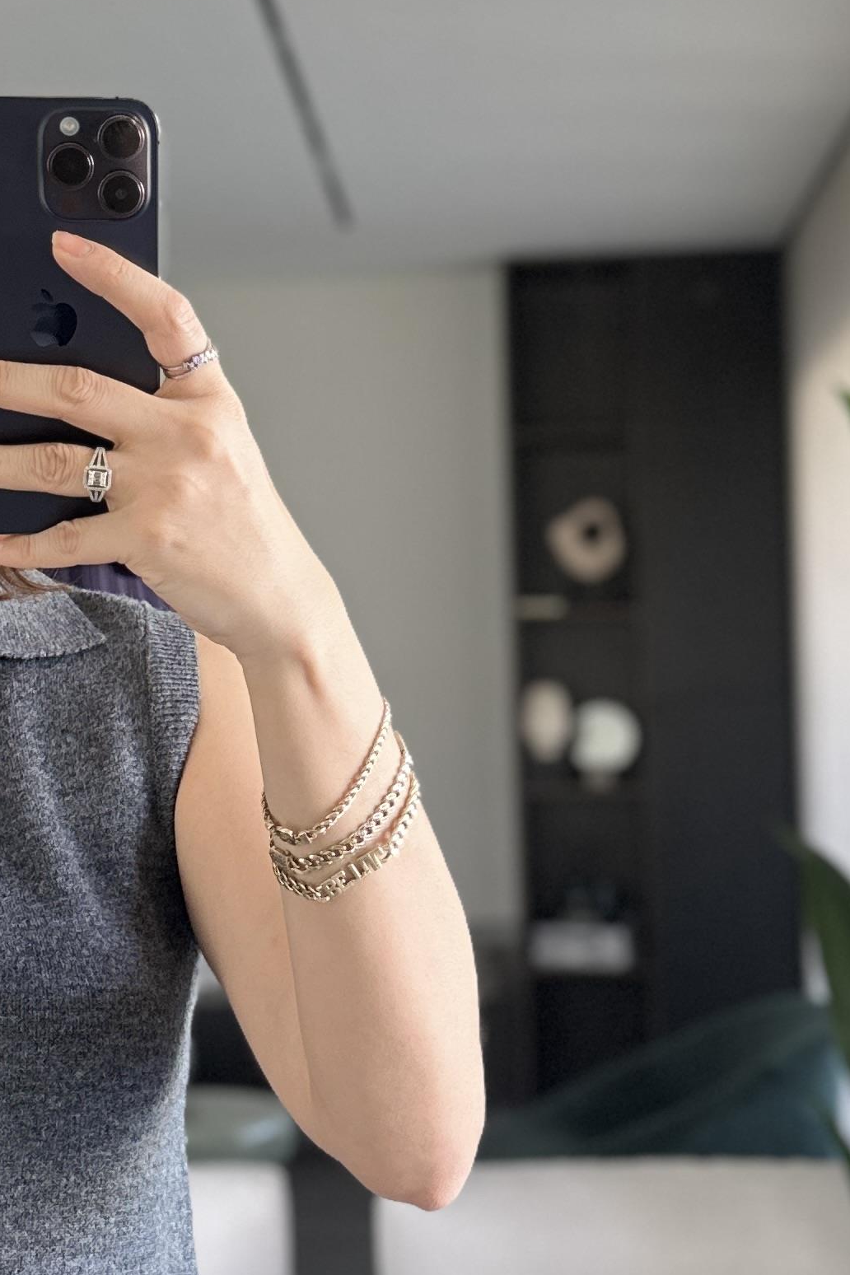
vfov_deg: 30.9
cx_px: 254
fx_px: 2302
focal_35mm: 65
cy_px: 567
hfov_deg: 20.8
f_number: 1.78
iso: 250
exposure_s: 1/61
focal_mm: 6.86
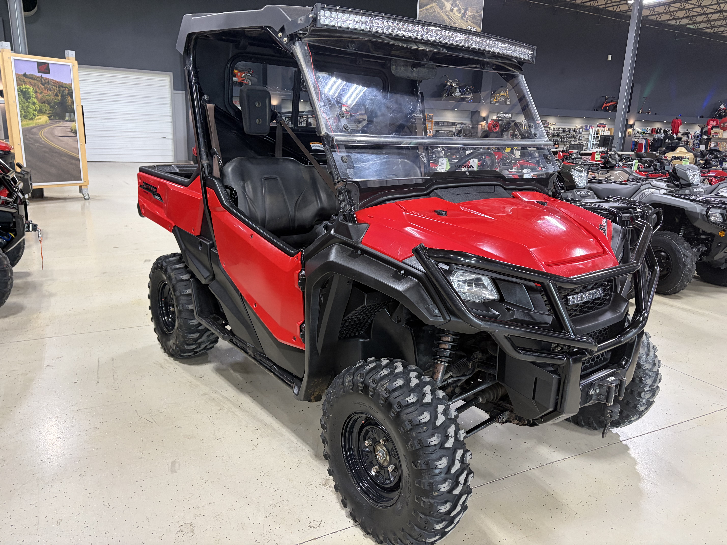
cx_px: 364
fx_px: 546
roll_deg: -1.6
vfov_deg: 53.1
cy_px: 272
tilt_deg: -14.5
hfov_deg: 67.3
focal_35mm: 26
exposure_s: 1/60
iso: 200
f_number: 1.6
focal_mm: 5.96
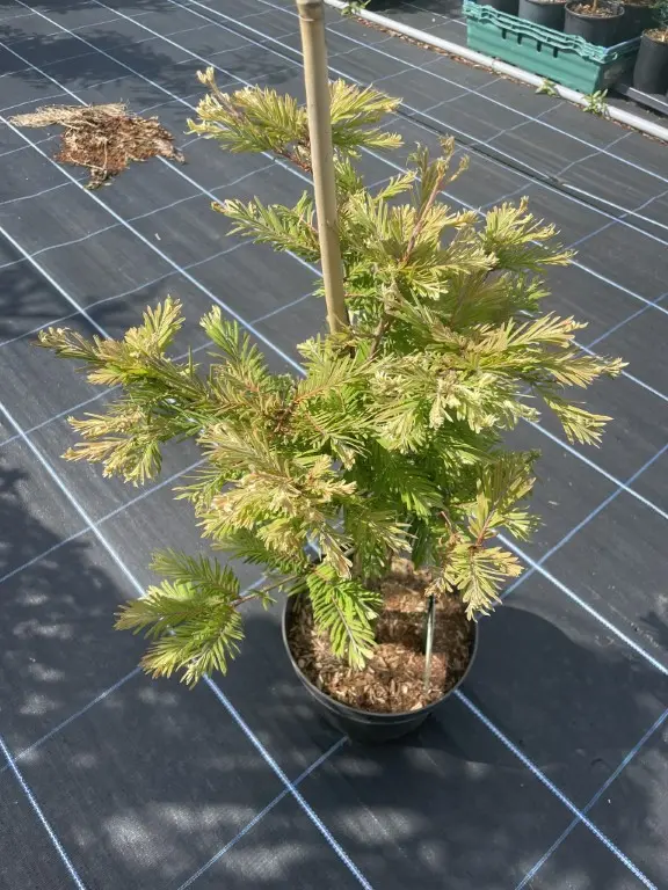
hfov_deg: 53.1
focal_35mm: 26
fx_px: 669
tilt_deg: -48.7
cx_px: 334
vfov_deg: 67.3
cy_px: 445
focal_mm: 4.2
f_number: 1.6
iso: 32
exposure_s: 1/1887
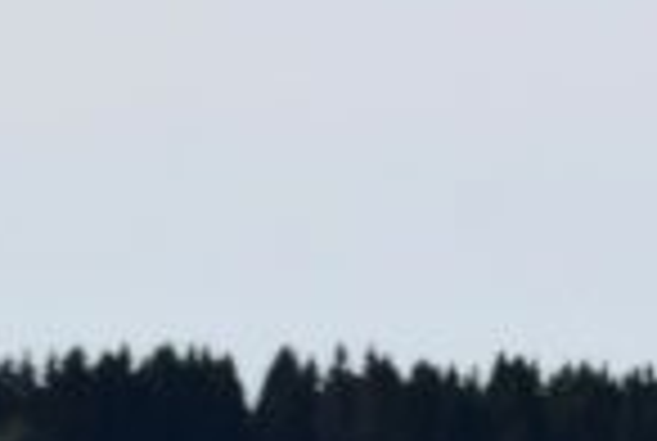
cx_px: 2038
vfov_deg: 2.5
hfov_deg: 3.7
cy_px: 637
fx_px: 9985
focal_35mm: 546
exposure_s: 1/500
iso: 220
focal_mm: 52
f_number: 11
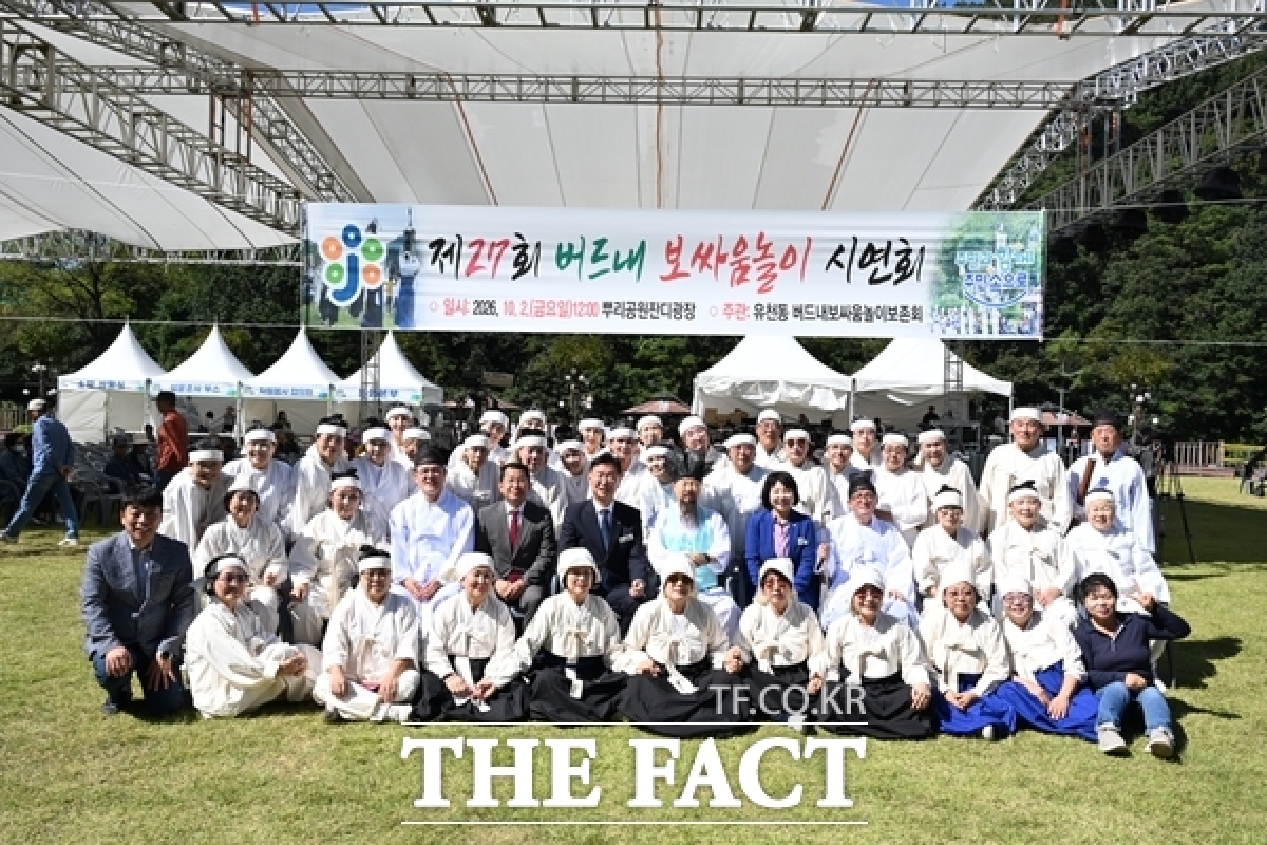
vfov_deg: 42.3
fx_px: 1091
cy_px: 422
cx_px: 634
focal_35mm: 31
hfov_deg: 60.3
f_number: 8
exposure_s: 1/1250
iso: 500
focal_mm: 31
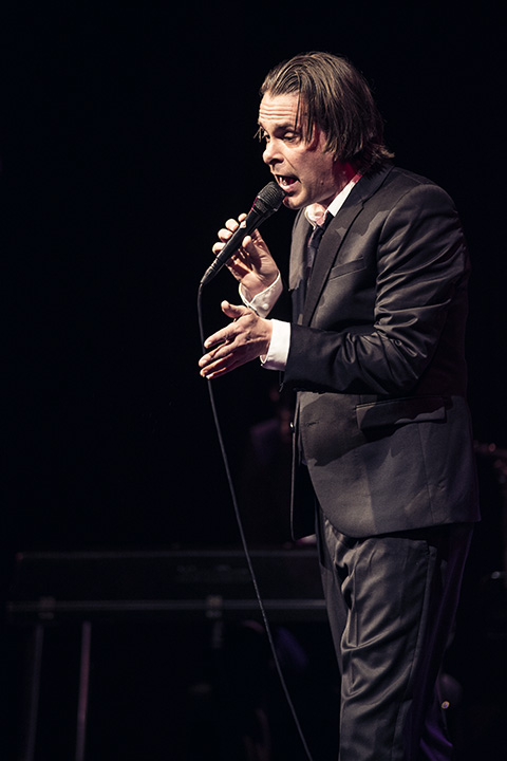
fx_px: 4225
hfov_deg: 6.9
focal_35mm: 200
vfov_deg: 10.3
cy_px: 380
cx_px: 254
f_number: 2.8
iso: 1000
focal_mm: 200
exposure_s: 1/200
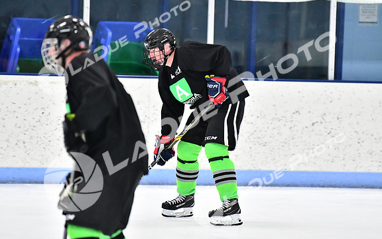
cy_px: 114
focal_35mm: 277
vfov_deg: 4.7
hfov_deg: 7.6
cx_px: 191
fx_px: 2884
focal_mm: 180
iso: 6400
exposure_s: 1/1250
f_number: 2.8
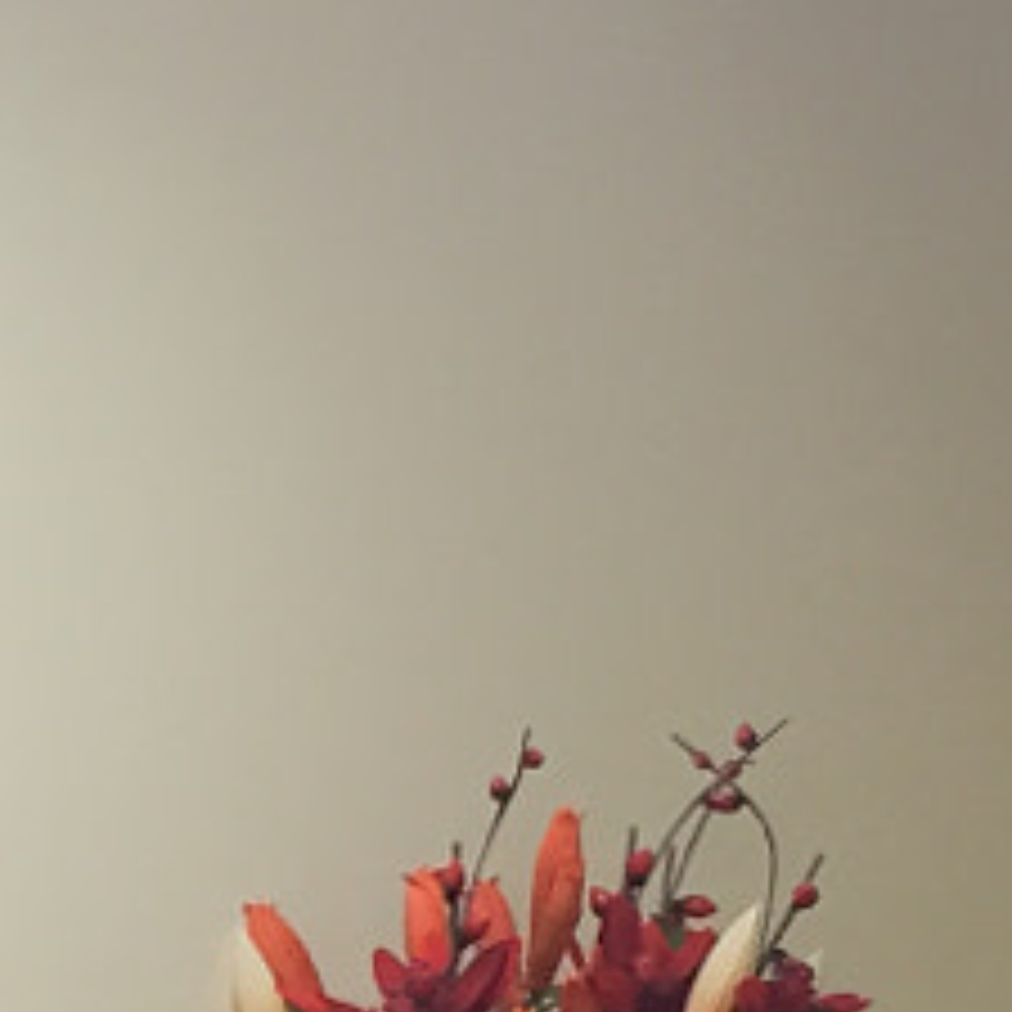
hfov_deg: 9.2
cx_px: -796
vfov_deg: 9.4
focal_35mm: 182
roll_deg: -0.6
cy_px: 1394
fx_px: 6020
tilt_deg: +0.4
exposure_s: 1/33
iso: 40
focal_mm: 4.15
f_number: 2.2
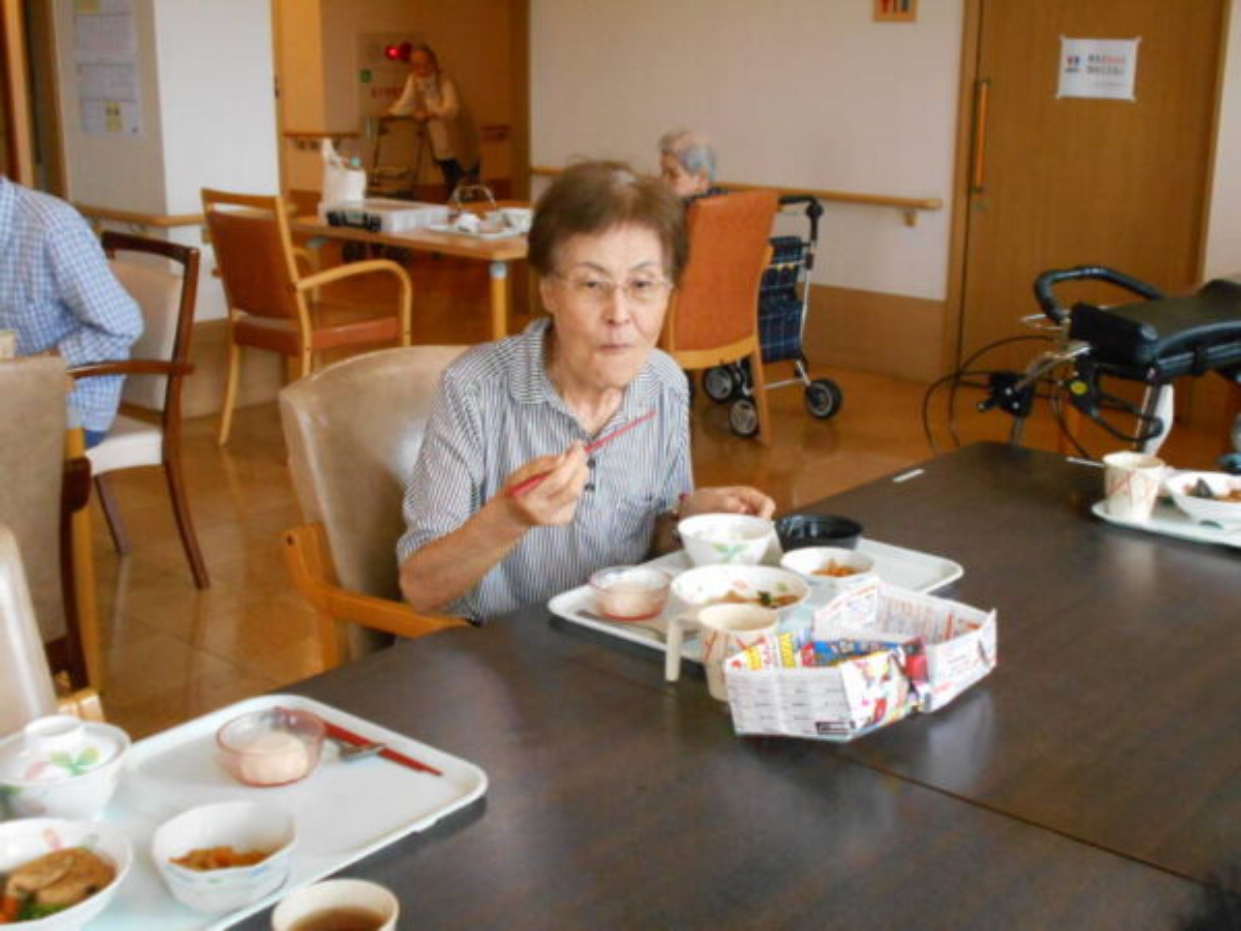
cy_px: 466
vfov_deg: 32.9
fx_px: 1577
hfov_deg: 42.9
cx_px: 620
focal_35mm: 44
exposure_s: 1/250
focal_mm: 7.7
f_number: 4.2
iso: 800
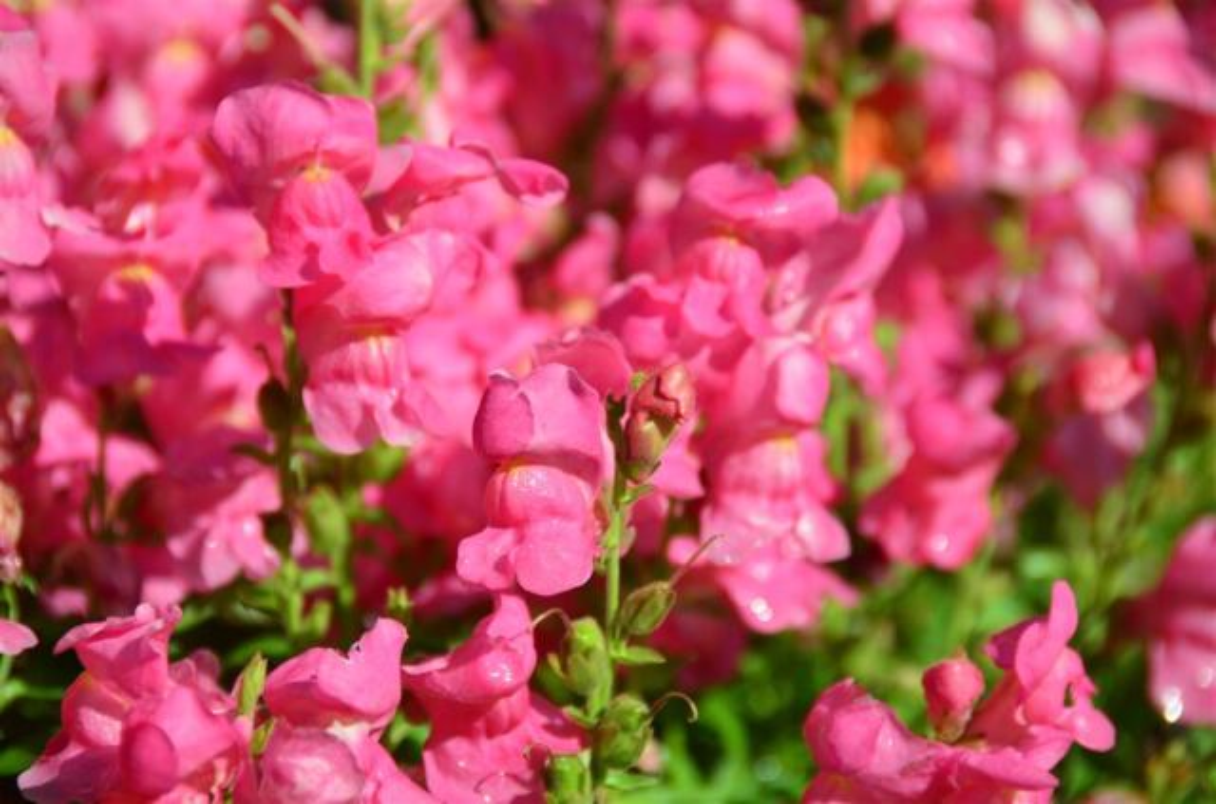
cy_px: 402
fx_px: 10106
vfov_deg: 4.6
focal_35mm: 300
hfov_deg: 6.9
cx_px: 608
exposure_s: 1/1000
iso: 200
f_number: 5.6
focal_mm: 200
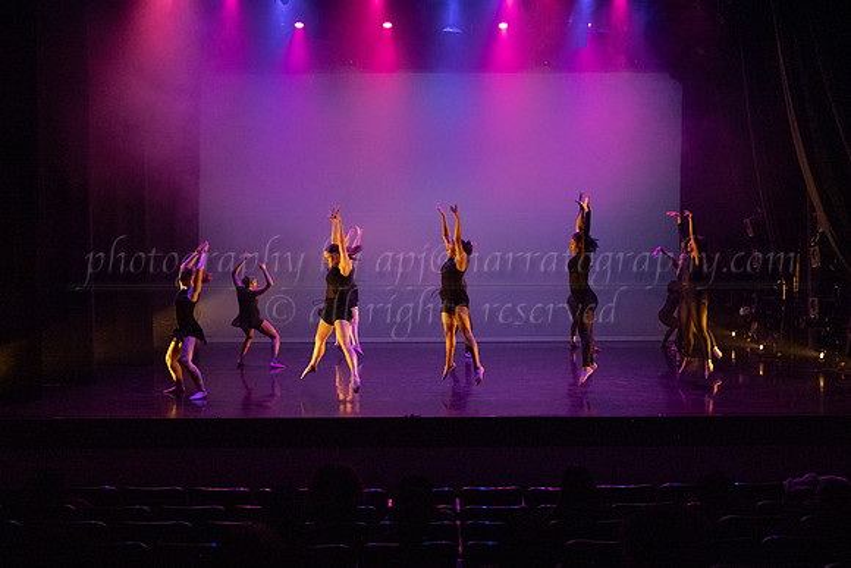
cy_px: 316
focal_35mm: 45
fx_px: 1063
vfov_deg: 29.9
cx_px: 475
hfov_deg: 43.6
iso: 4000
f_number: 2.8
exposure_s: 1/320
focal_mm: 40
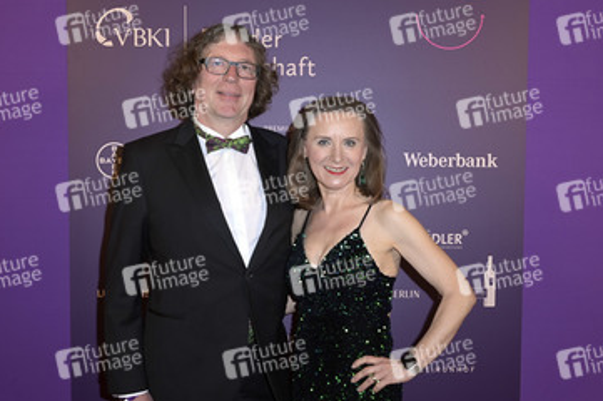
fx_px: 669
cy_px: 234
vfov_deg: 33.3
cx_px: 288
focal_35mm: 40
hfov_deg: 48.5
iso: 500
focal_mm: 32
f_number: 5.6
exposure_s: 1/250
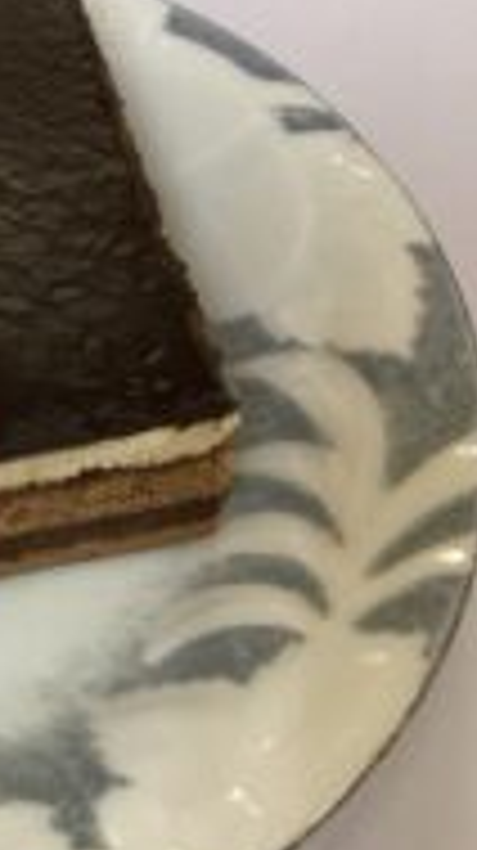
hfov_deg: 16.5
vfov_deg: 31.4
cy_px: 461
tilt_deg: -59.0
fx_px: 1510
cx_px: -218
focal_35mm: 67
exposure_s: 1/60
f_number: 2.4
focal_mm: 3.3
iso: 160
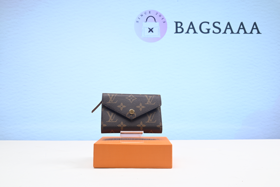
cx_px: 140
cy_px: 94
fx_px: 303
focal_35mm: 39
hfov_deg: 49.5
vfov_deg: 34.2
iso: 100
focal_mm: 39
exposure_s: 1/2
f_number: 16
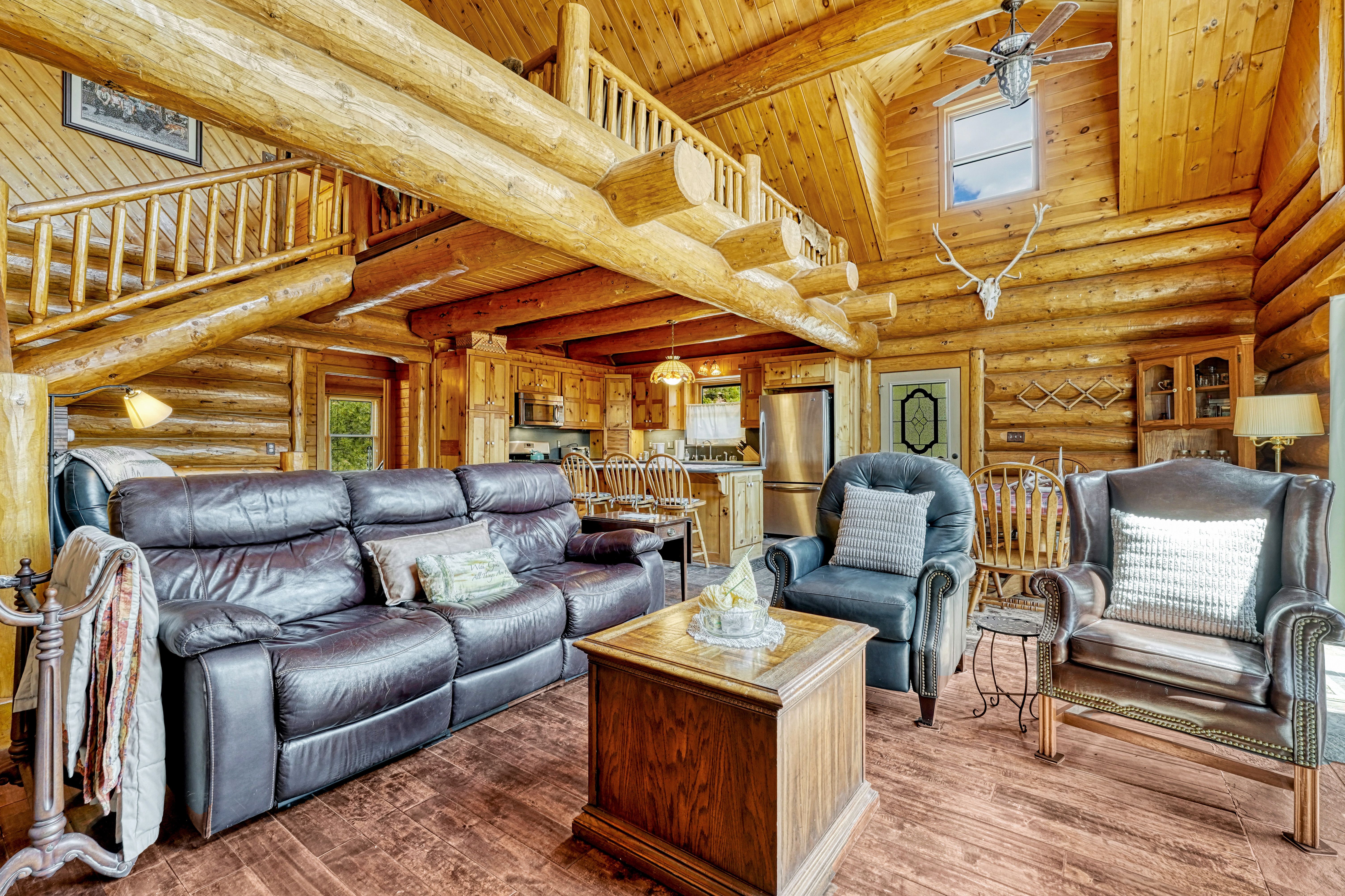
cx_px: 672
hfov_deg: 104.3
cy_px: 448
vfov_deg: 81.2
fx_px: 523
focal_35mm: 14
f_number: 8
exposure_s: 1/2
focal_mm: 14
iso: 400
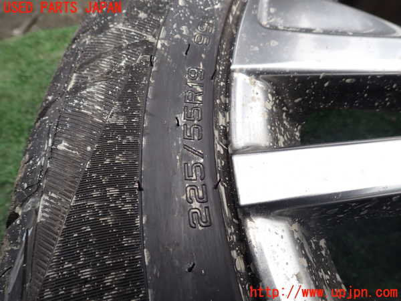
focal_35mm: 25
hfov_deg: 69.4
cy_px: 150
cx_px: 200
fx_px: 290
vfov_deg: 54.9
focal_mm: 4.5
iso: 100
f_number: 2.8
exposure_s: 1/400
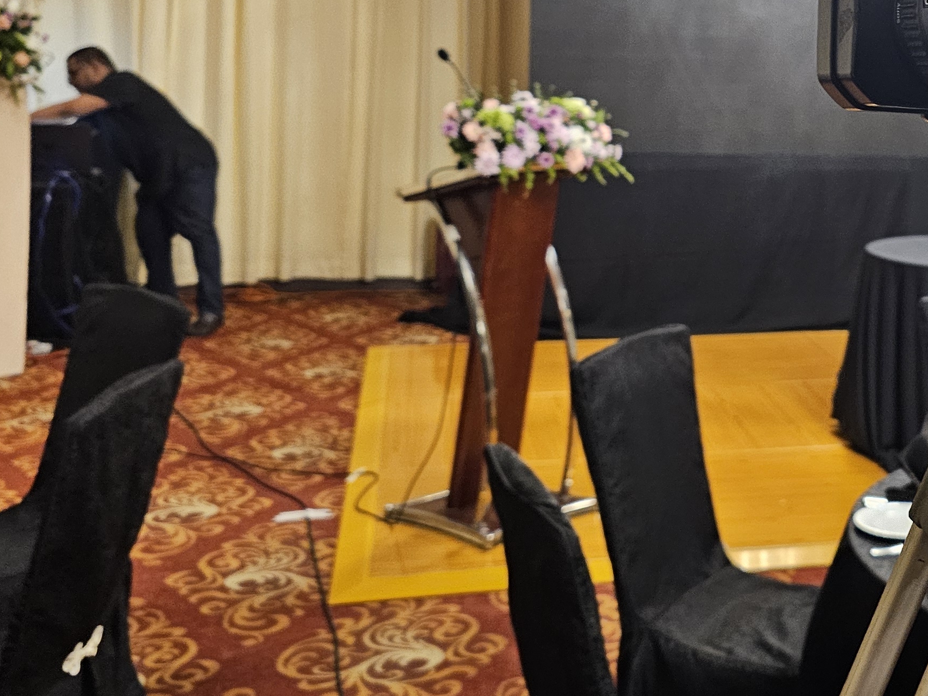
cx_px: 884
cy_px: 95
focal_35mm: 53
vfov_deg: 26.8
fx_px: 1421
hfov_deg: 33.7
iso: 500
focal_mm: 6.3
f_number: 1.7
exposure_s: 1/25
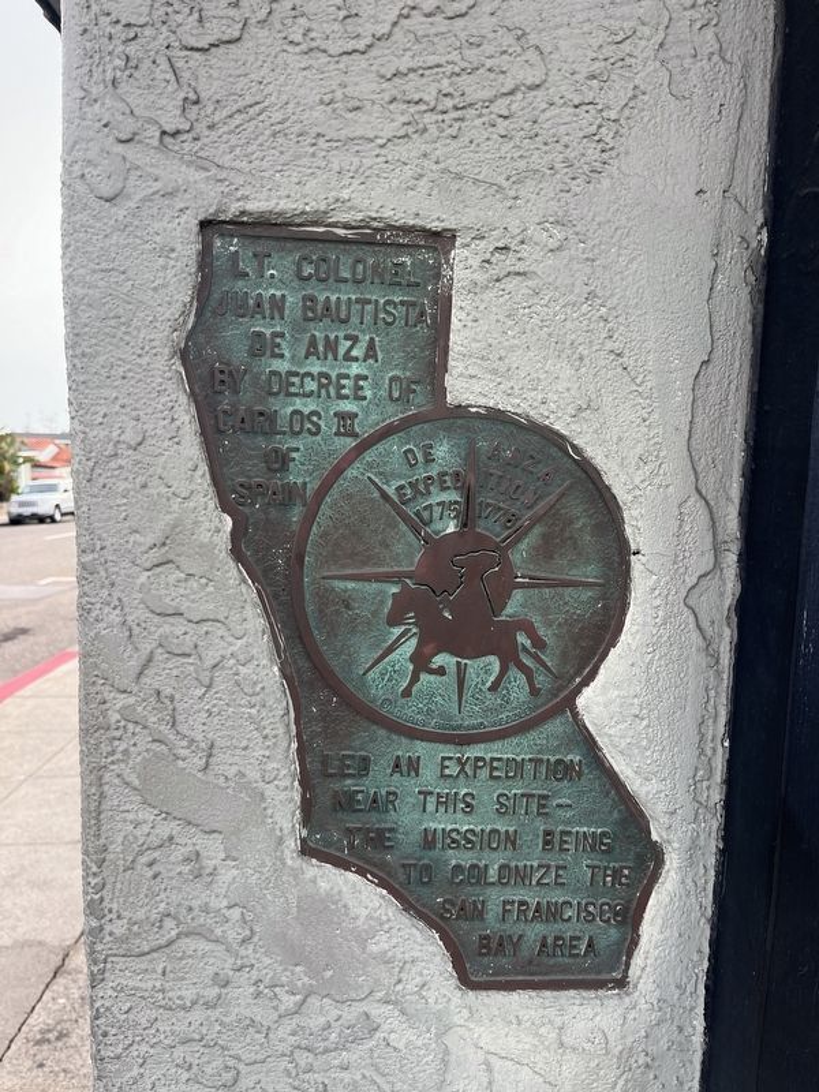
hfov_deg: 53.1
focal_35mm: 26
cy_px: 546
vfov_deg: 67.3
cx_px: 410
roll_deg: -2.6
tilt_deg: -9.0
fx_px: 820
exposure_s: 1/191
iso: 40
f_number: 1.6
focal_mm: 5.1
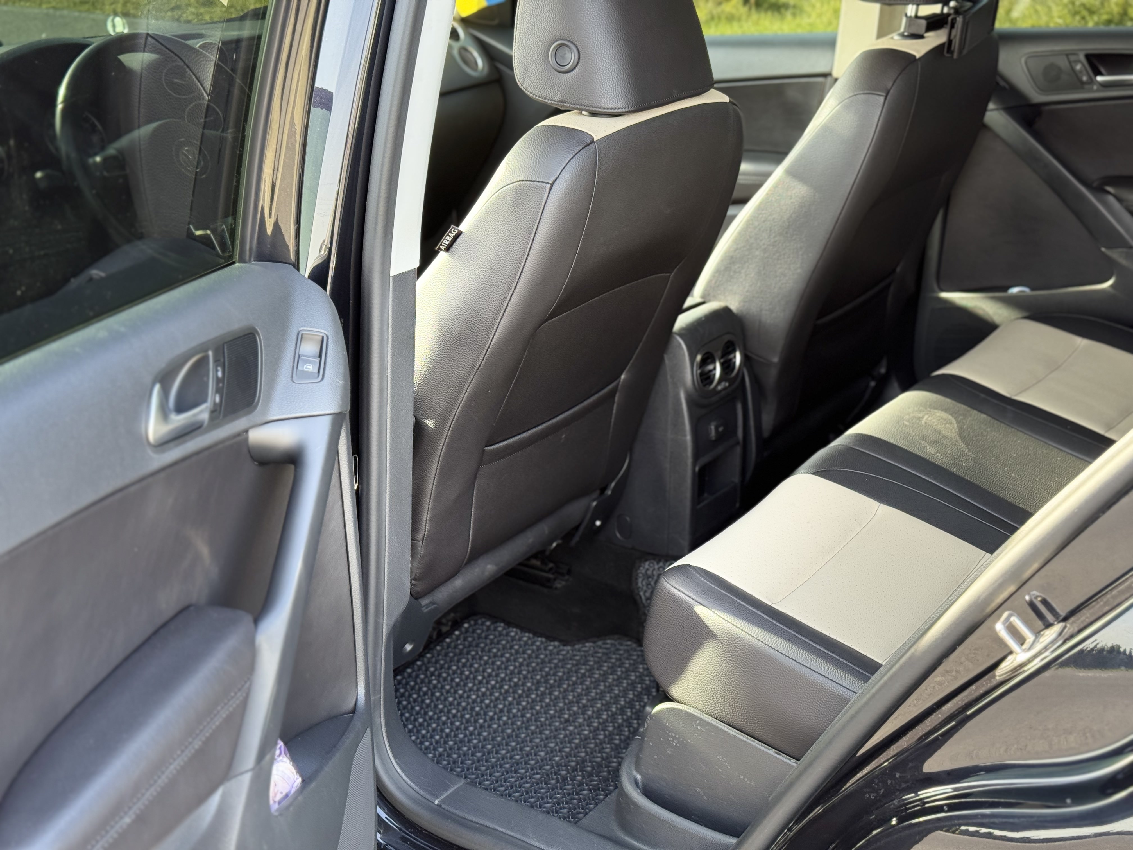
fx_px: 1571
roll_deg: +2.5
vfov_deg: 30.3
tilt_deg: -20.2
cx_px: 566
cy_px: 425
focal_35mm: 48
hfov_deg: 39.7
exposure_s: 1/124
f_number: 1.78
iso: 80
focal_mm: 6.76
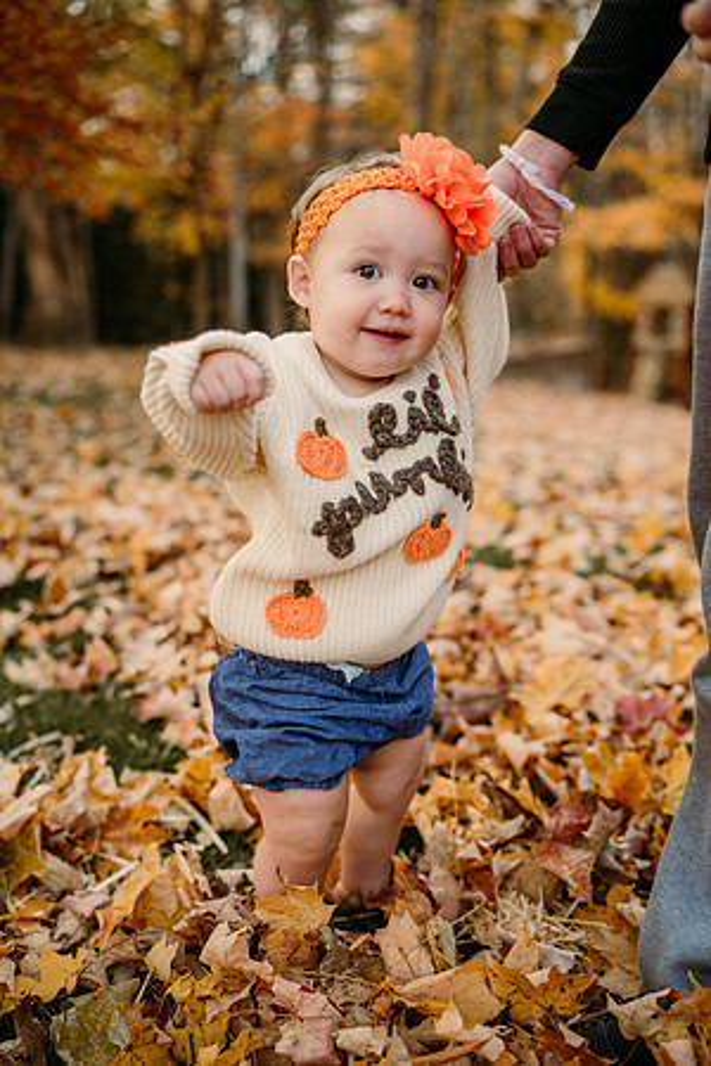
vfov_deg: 54.4
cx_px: 356
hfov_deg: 37.9
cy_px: 533
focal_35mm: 35
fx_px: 1037
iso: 250
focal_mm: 35
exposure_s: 1/500
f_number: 2.2
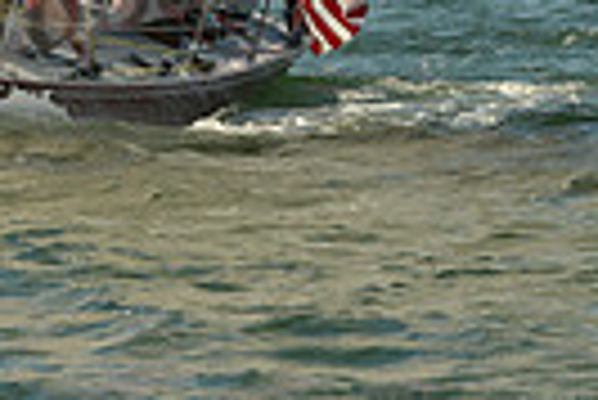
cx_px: -432
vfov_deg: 2.3
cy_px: -173
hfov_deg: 3.5
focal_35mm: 587
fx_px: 9761
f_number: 10
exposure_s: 1/1000
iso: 280
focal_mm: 135
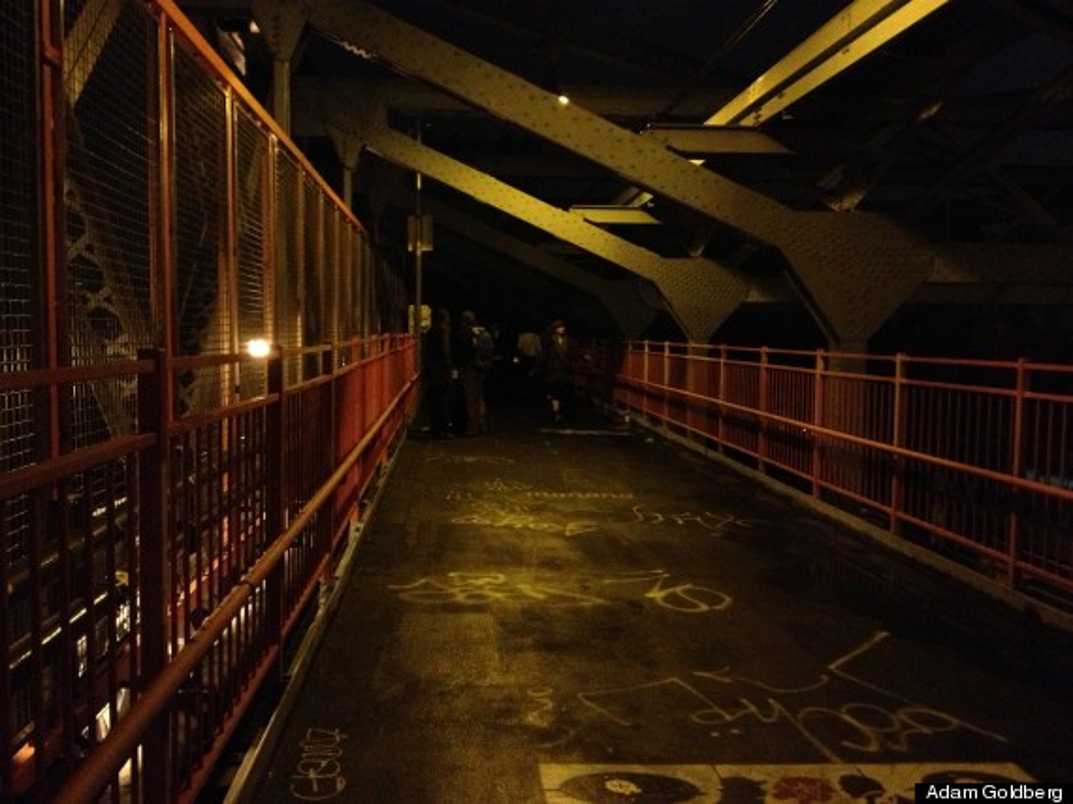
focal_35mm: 35
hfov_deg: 52.6
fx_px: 1084
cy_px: 402
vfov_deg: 40.7
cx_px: 536
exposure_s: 1/15
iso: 800
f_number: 2.4
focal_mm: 4.28
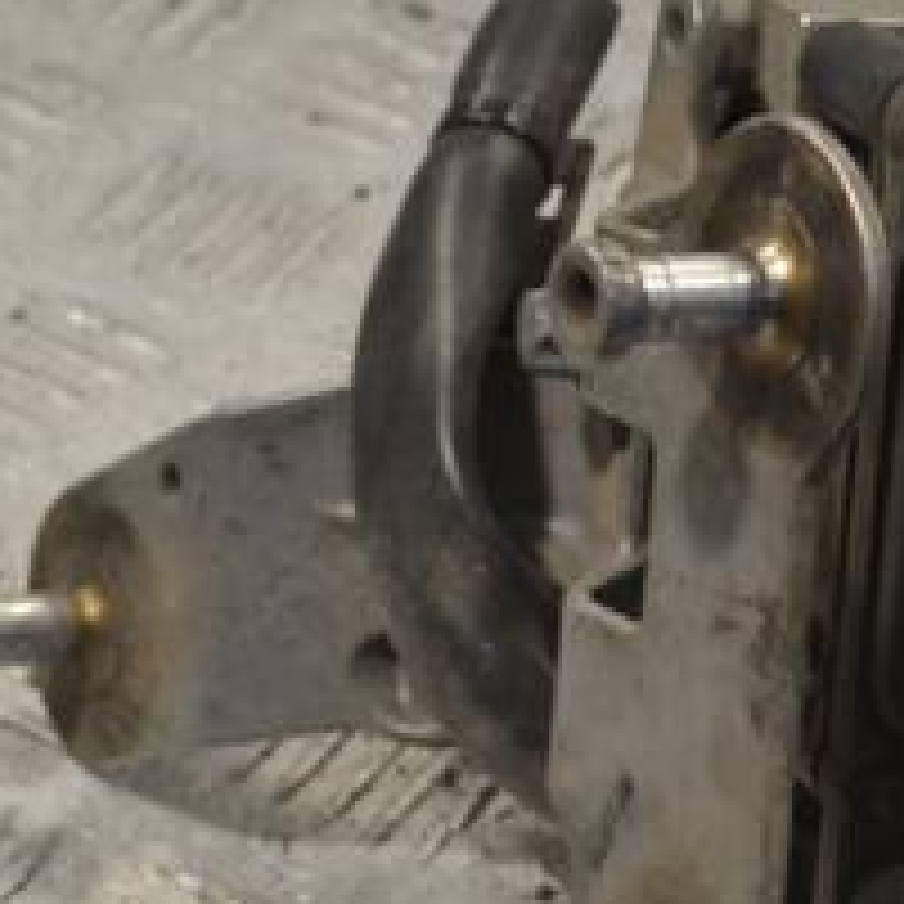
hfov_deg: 8.8
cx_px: 841
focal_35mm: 198
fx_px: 5850
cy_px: 535
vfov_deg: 8.8
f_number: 9
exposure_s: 1/320
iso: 3200
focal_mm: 52
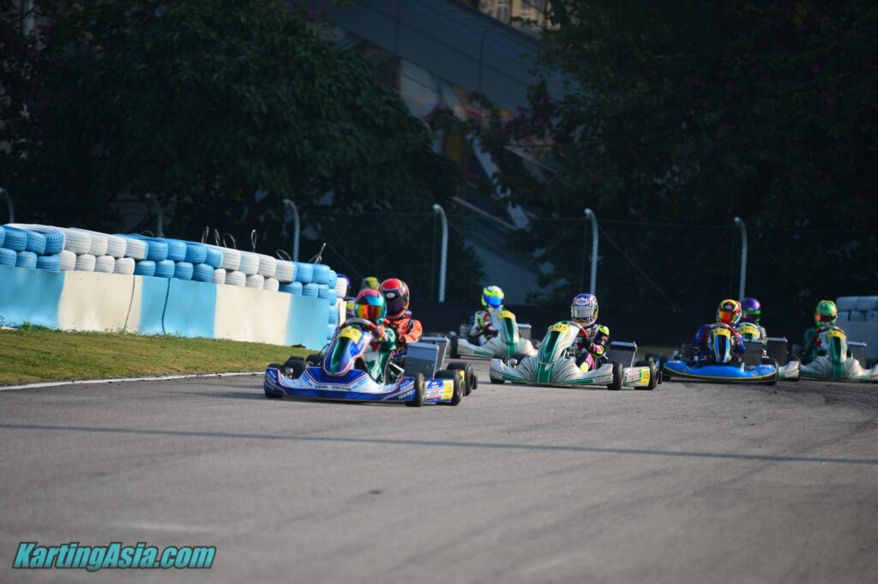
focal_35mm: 300
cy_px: 292
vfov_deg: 4.6
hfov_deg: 6.9
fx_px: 7311
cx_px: 439
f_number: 4
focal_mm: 300
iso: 125
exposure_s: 1/800
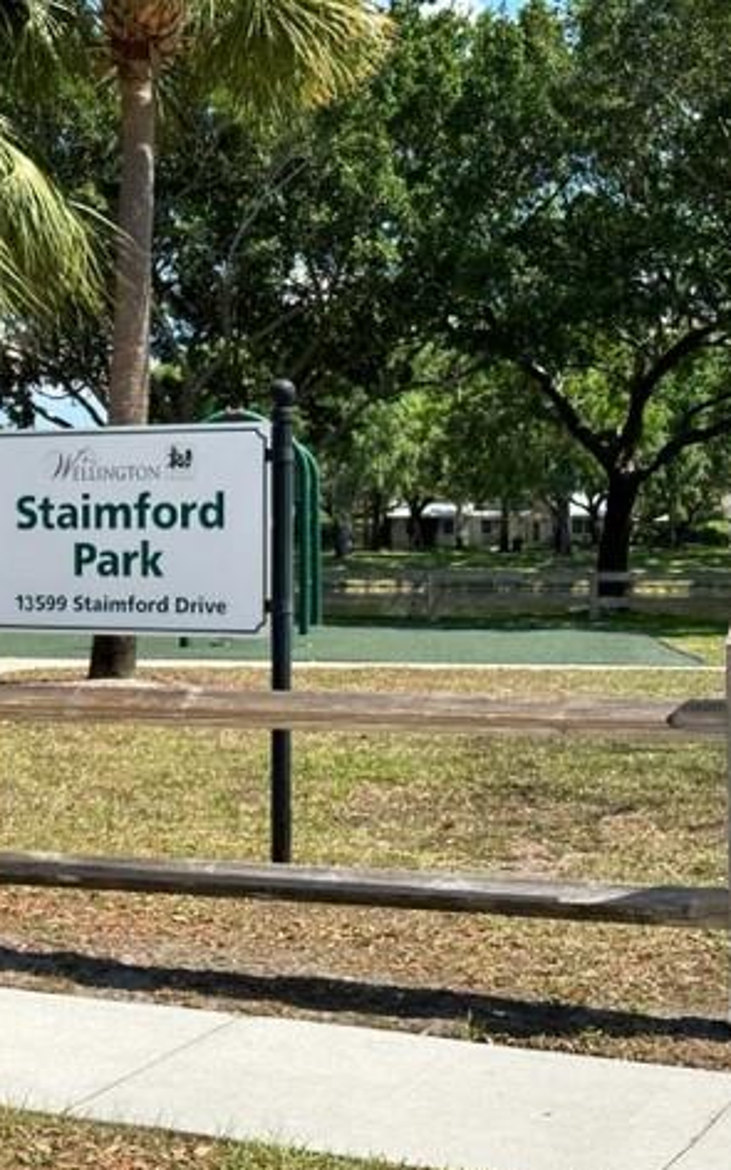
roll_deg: -0.3
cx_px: 134
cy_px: 592
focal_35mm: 69
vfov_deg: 29.8
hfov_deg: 18.7
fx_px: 2199
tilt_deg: -2.7
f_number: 1.78
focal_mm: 6.86
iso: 64
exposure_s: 1/2890
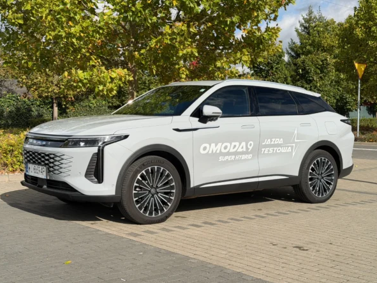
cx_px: 187
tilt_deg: -4.2
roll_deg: +0.1
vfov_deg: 28.0
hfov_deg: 36.8
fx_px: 566
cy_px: 148
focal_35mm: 52
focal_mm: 6.76
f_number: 1.78
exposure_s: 1/2415
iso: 64
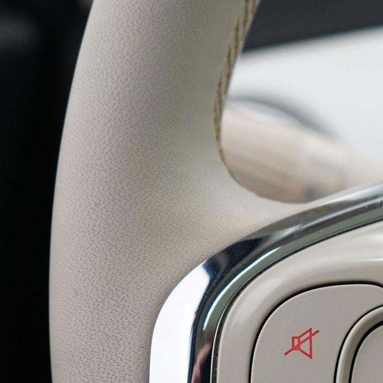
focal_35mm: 97
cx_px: 417
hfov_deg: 17.4
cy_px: 433
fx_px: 1214
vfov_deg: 17.3
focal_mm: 32
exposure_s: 1/60
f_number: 4
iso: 800
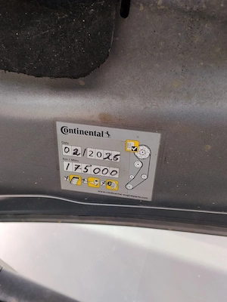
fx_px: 254
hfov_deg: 48.2
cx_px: 114
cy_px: 151
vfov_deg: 61.7
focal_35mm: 29
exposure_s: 1/100
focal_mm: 4.22
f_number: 1.8
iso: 64
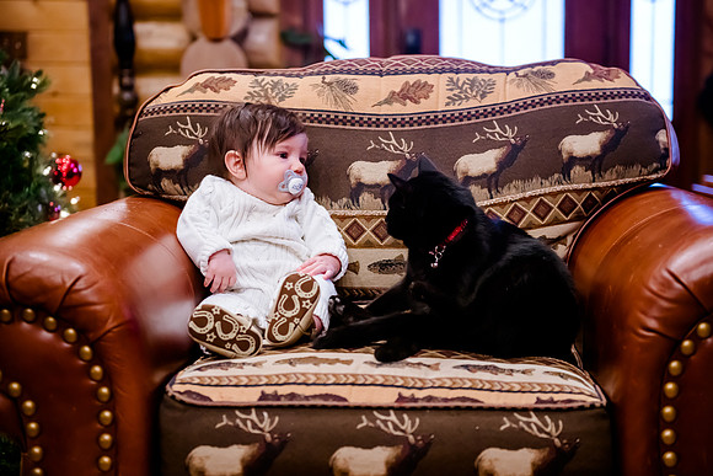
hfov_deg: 32.8
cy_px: 238
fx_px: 1210
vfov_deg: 22.2
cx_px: 367
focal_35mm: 61
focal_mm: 58
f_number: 2.8
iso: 2500
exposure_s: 1/160
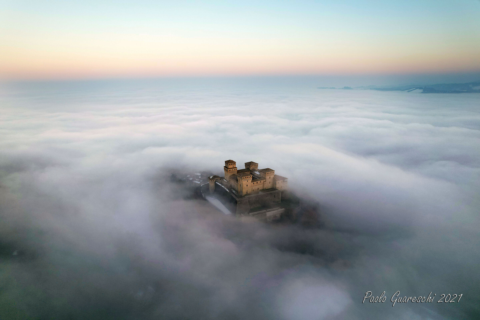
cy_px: 160
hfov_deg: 78.6
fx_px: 293
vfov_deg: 57.2
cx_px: 240
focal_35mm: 22
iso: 100
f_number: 2.8
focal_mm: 8.38
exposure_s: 1/200
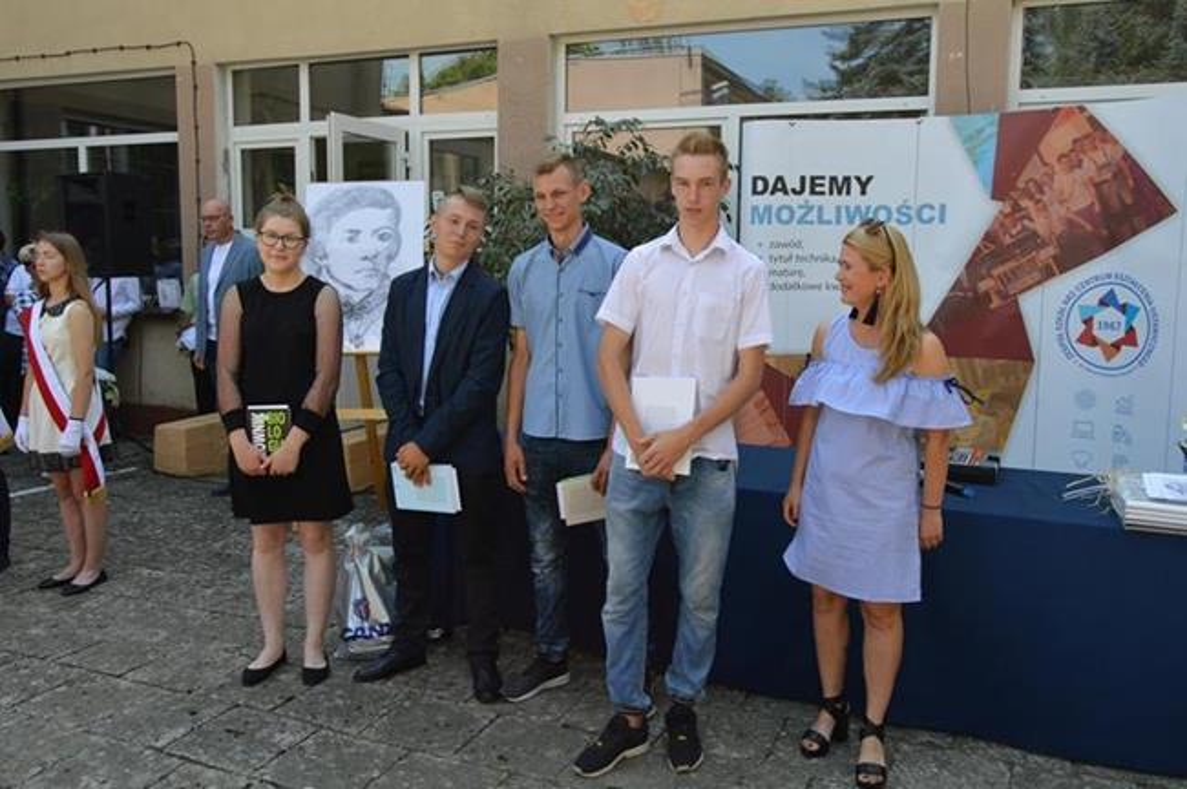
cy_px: 394
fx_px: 988
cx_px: 594
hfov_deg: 62.0
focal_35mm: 30
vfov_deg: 43.5
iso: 140
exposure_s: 1/125
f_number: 5.6
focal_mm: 20
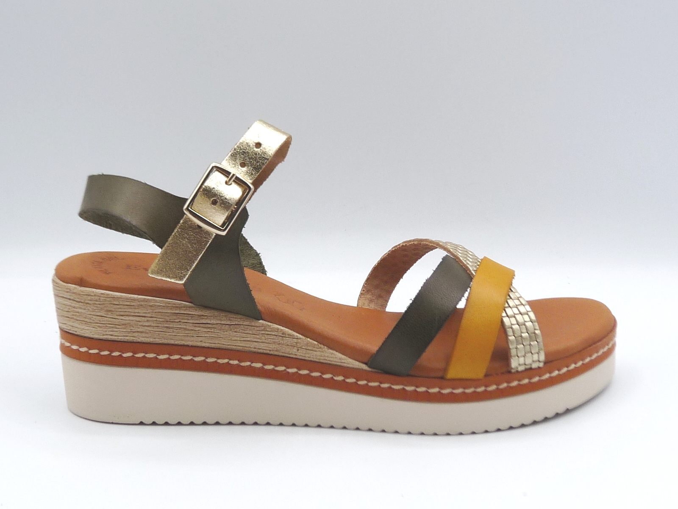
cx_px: 339
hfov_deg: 36.2
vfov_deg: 27.5
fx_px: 1038
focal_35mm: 53
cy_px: 254
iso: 100
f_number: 4.5
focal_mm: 5.4
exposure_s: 1/200
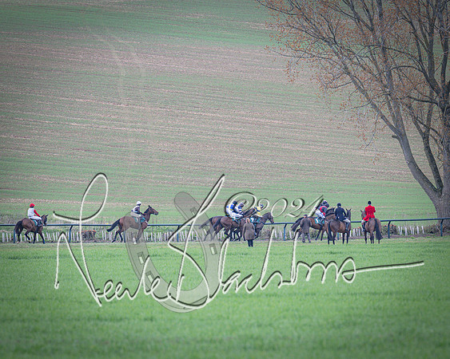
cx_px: 234
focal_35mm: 478
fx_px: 6360
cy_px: 178
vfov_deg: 3.2
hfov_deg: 4.1
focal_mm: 280
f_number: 5
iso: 800
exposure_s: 1/1600
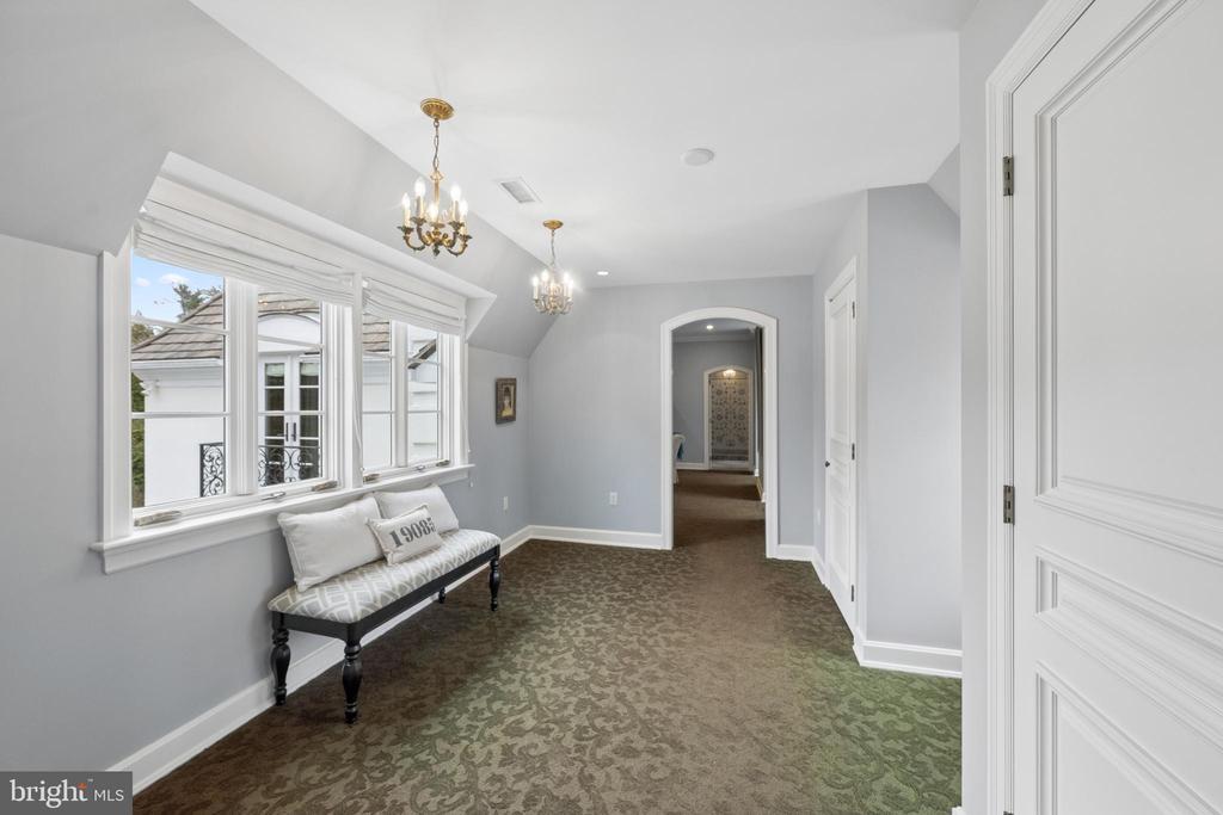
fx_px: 476
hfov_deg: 104.2
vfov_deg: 81.2
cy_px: 408
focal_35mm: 14
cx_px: 612
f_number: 6.3
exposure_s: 1/250
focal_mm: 14
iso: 640
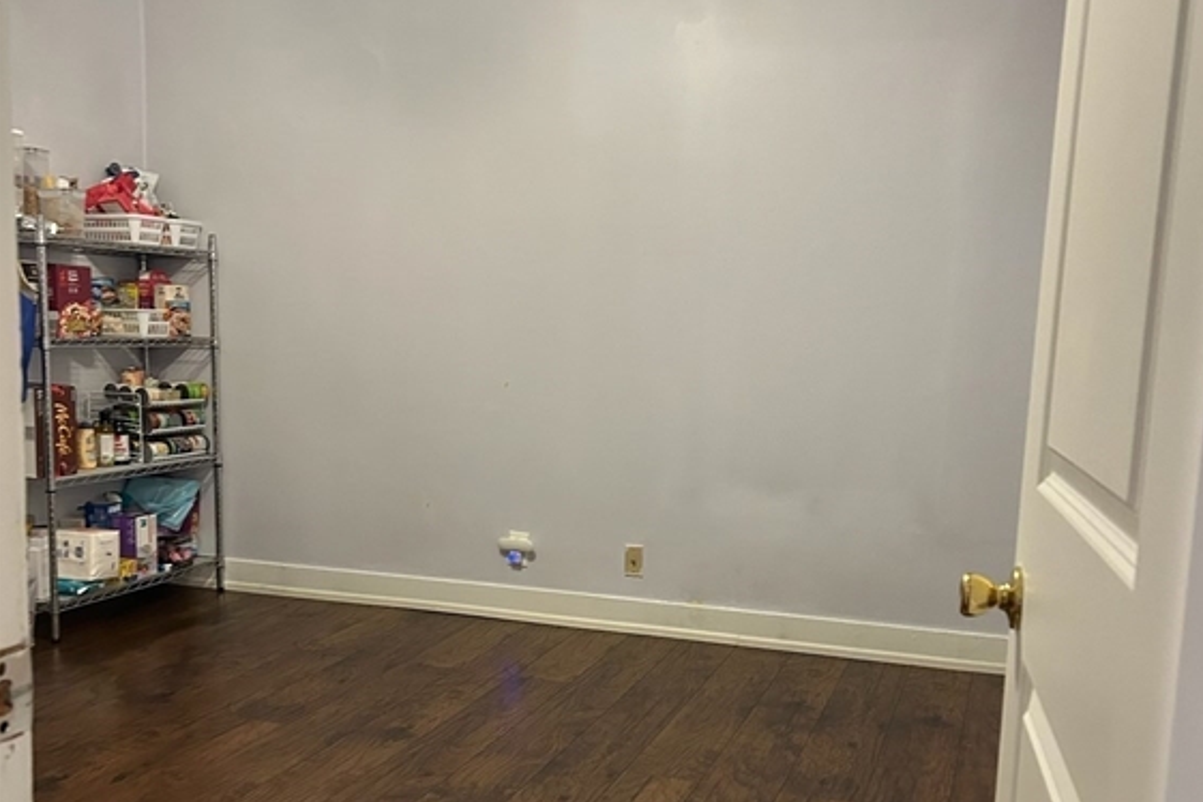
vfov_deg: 35.8
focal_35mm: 37
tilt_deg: -7.5
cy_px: 495
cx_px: 613
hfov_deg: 51.9
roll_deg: -2.1
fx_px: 1236
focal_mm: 5.7
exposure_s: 1/60
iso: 400
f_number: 1.5
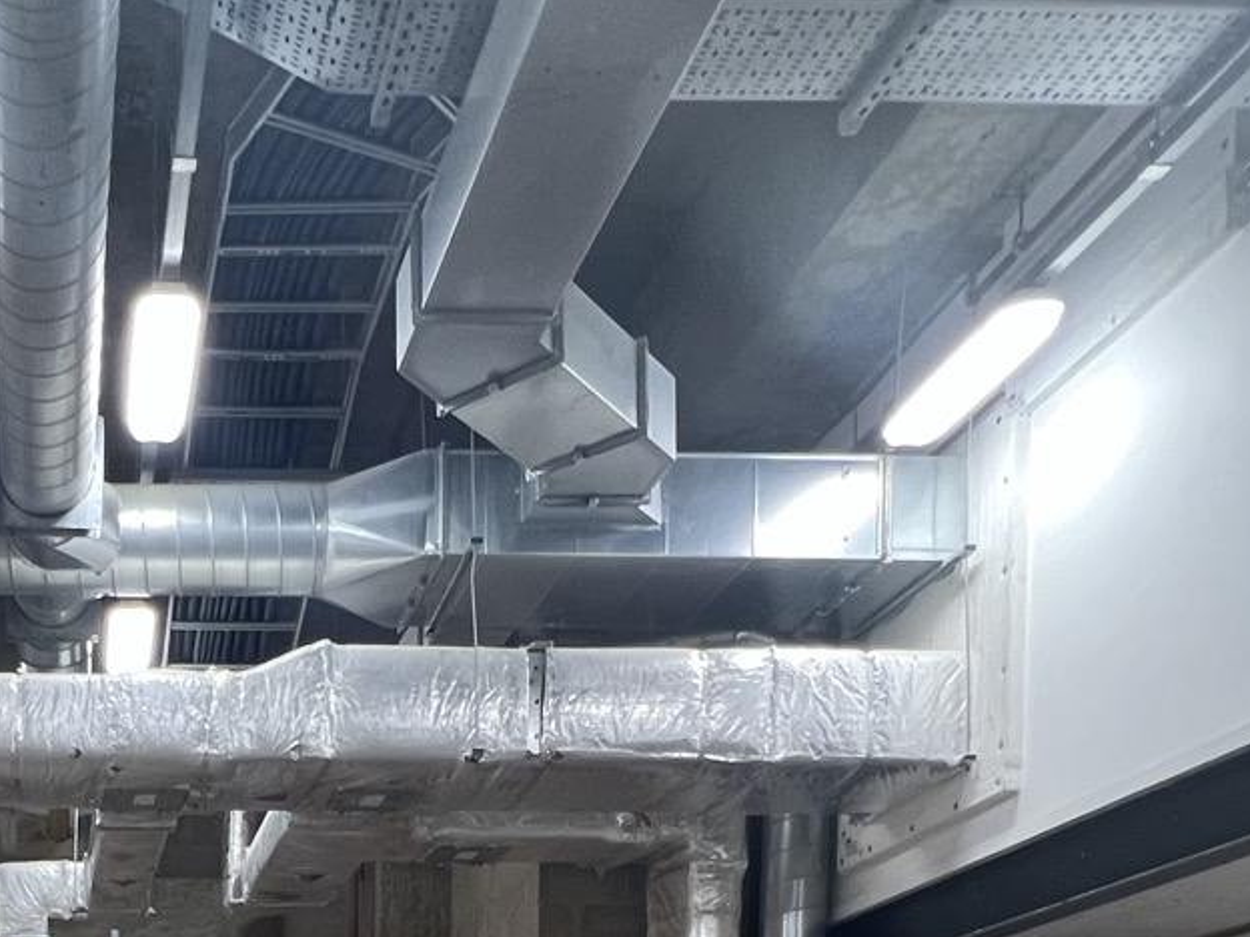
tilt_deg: -2.9
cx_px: 88
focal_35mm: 40
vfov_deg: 27.8
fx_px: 1444
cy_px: 1307
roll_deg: -0.9
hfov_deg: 42.3
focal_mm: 1.57
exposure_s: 1/50
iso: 125
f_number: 1.8
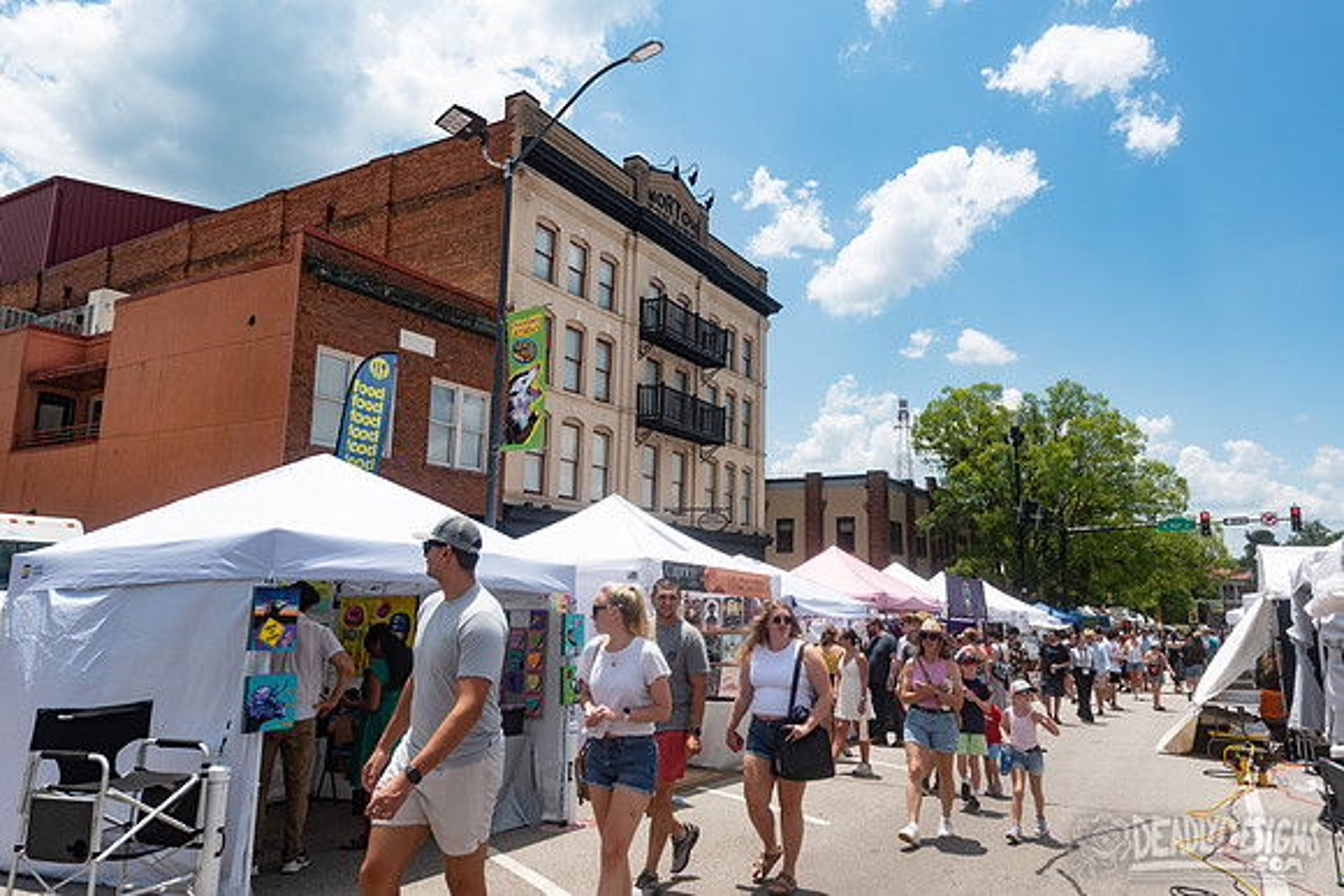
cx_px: 672
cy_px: 448
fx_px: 896
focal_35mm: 24
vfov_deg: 53.2
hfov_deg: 73.7
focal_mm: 24
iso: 100
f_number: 5
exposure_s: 1/800
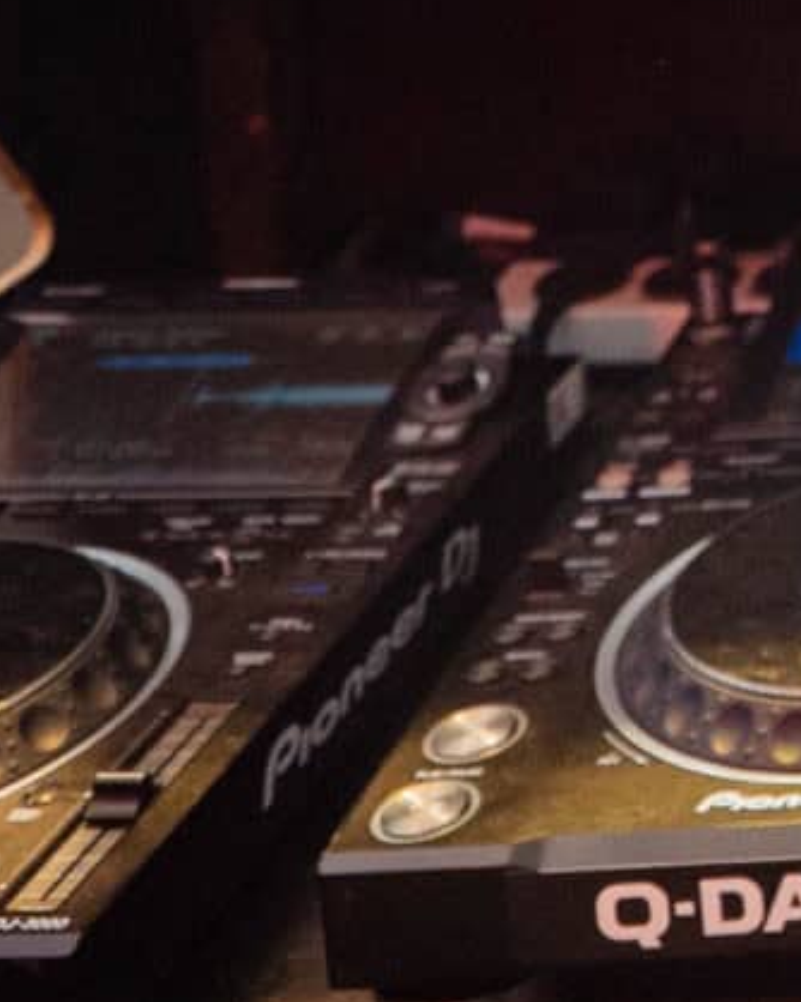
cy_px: -767
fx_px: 2728
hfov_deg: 13.3
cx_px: 1801
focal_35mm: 92
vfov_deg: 17.3
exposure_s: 1/320
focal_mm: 16
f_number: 2.8
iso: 1600
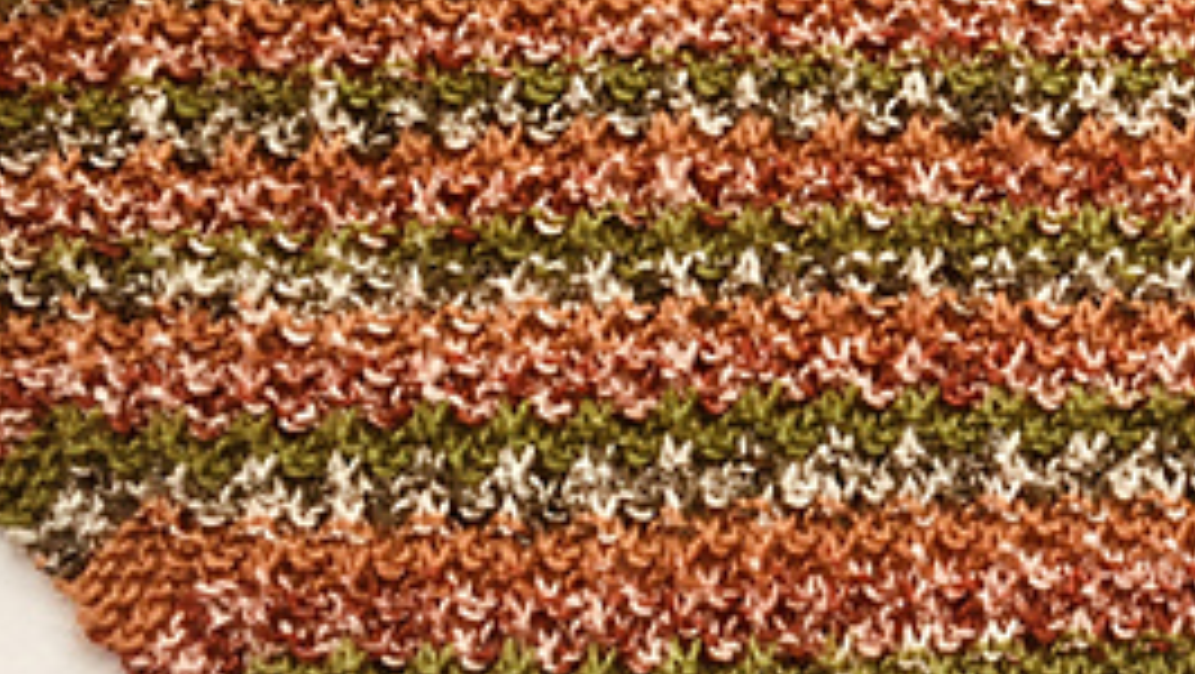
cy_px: 45
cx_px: 1177
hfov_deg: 26.5
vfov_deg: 15.7
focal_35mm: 76
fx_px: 2410
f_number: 2.2
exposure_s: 1/30
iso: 25
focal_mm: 4.15
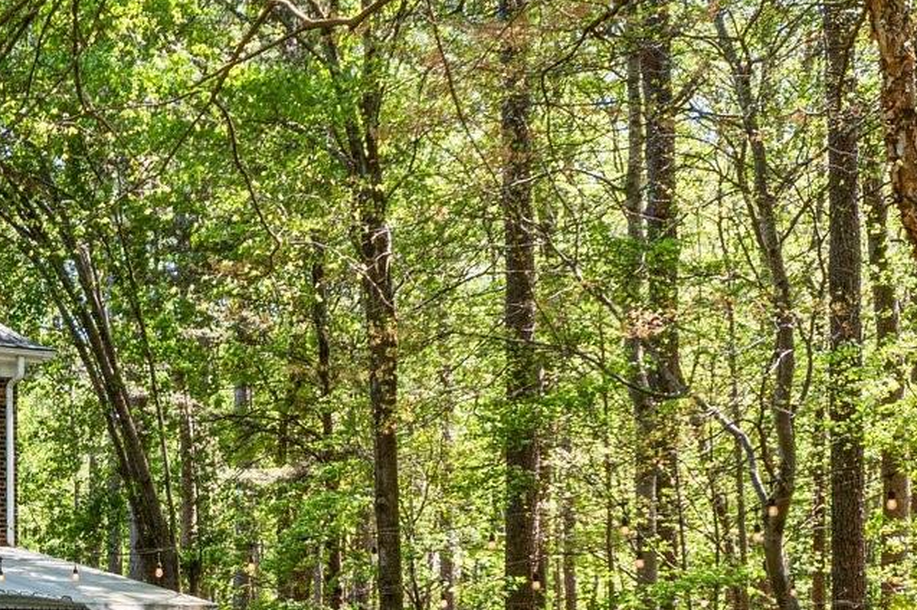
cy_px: 636
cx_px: -132
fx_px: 2291
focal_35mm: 90
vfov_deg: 14.9
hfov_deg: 21.3
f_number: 4.5
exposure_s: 1/200
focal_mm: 10.26
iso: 100
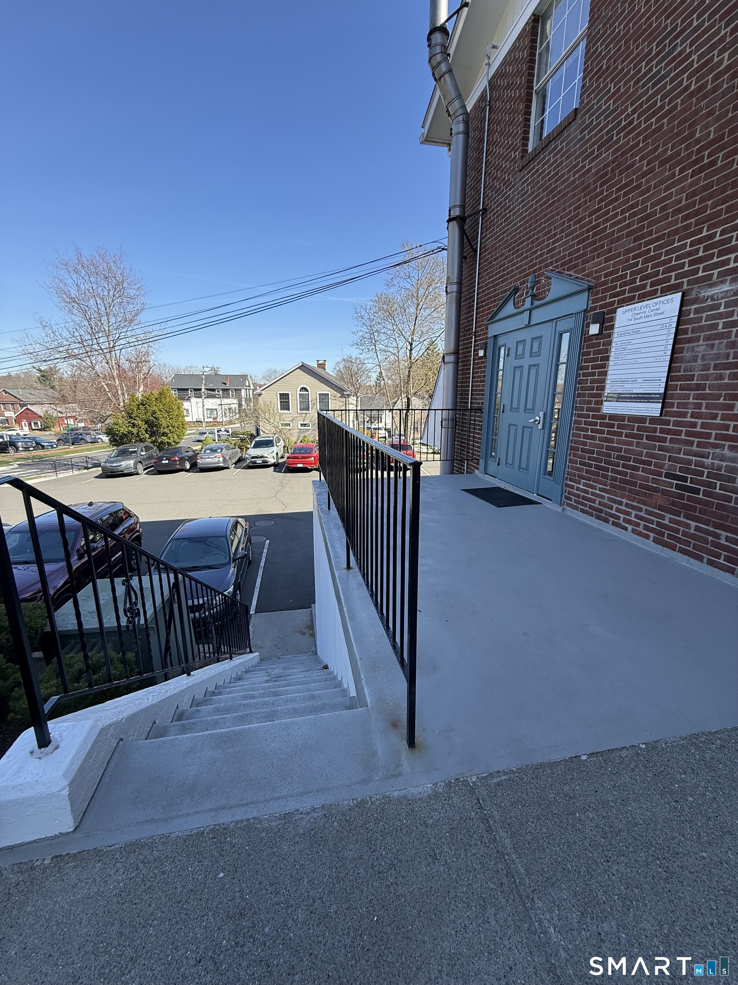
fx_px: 398
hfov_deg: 85.7
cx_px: 369
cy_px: 492
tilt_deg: -12.8
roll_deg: -0.5
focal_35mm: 14
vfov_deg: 102.1
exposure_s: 1/853
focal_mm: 2.22
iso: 50
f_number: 2.2
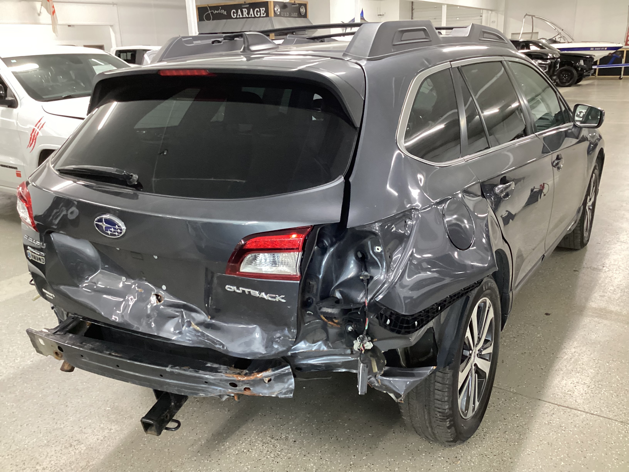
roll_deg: +1.9
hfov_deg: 58.4
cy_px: 236
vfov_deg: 45.4
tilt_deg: -20.0
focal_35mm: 31
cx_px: 314
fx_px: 563
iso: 400
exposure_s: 1/33
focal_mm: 3.3
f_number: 2.4
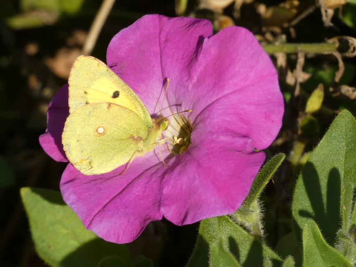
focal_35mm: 384
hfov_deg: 5.2
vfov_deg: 3.9
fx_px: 3950
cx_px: 178
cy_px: 134
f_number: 5.6
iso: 80
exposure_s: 1/160
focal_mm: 68.8
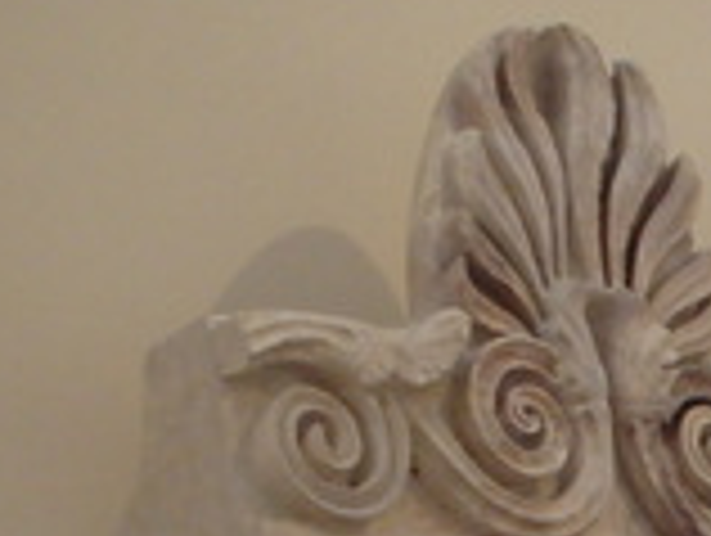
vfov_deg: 4.6
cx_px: 1112
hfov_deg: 6.0
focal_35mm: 325
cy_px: 489
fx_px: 6686
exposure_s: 1/30
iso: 800
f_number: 5
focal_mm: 18.5
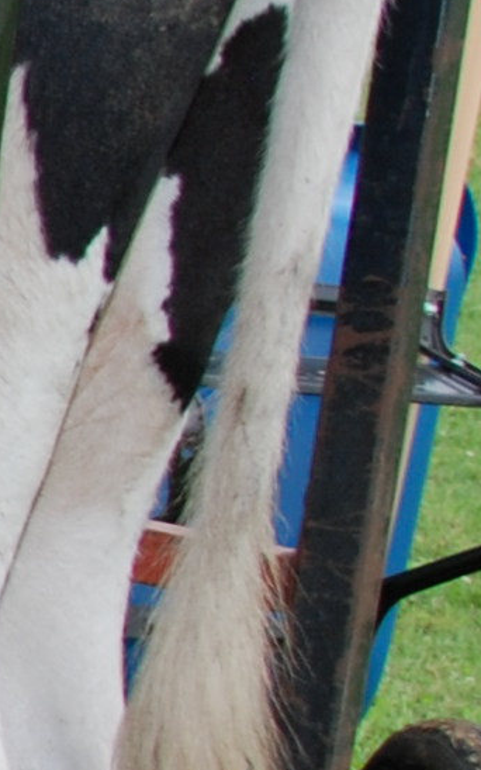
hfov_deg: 5.5
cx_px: -1724
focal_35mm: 195
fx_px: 4089
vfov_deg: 10.7
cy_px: 555
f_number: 6.3
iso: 200
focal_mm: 18
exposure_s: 1/160
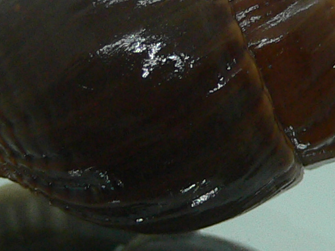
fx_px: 1345
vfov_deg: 10.7
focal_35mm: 139
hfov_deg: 14.2
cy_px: 157
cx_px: 178
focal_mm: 4.6
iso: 100
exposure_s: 1/60
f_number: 2.8
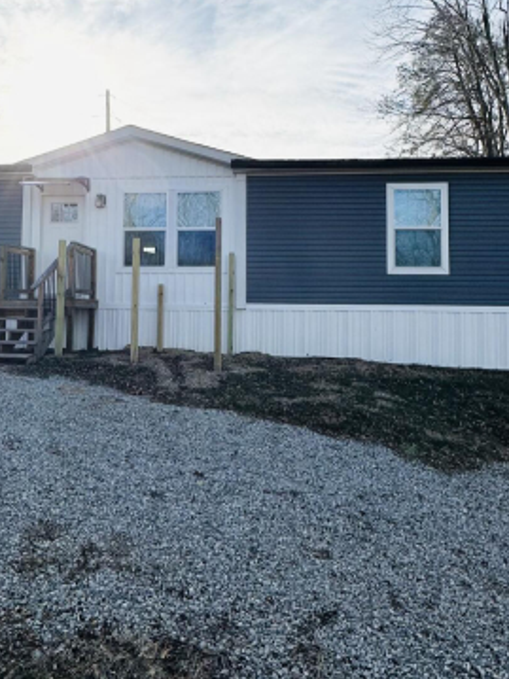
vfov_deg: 66.7
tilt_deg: +3.8
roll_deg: -0.3
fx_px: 510
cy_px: 271
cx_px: 235
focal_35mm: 26
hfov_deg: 53.0
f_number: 2.2
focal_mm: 2.22
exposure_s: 1/3401
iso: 50
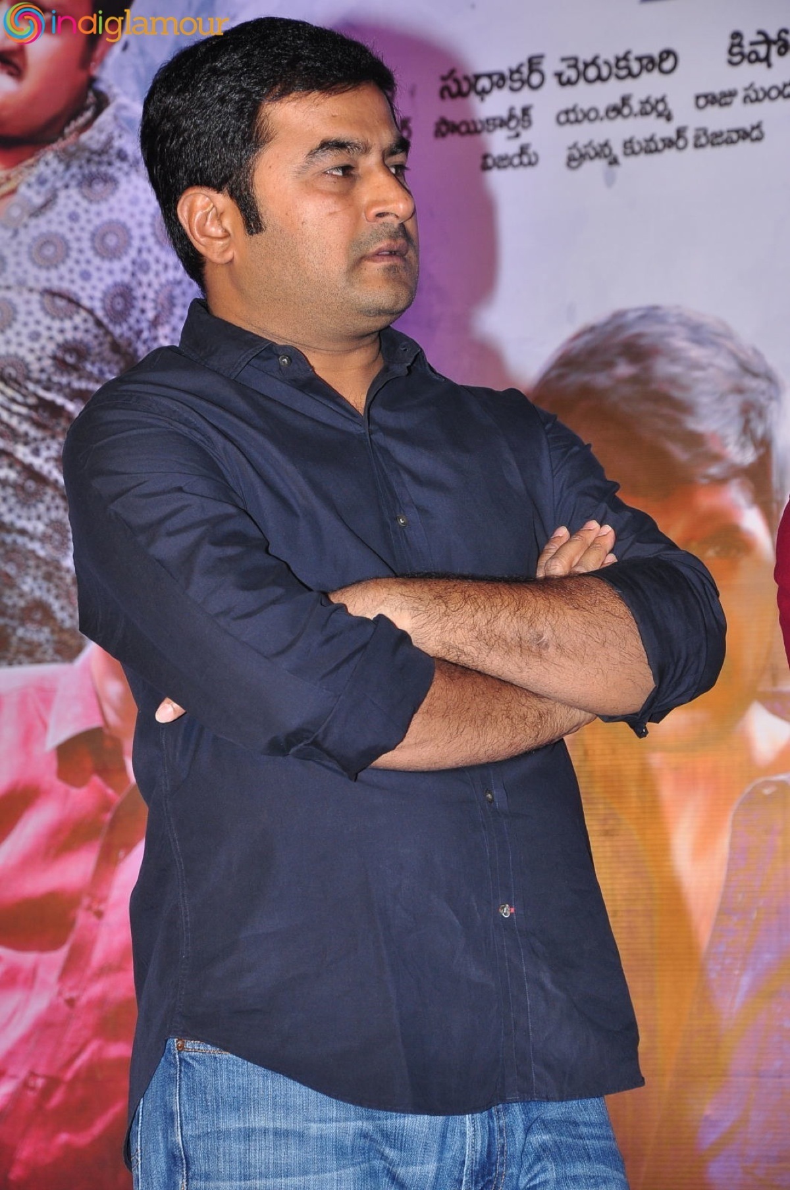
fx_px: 5200
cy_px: 595
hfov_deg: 8.7
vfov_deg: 13.1
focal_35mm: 158
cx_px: 395
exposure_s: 1/125
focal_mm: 105
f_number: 9
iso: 400
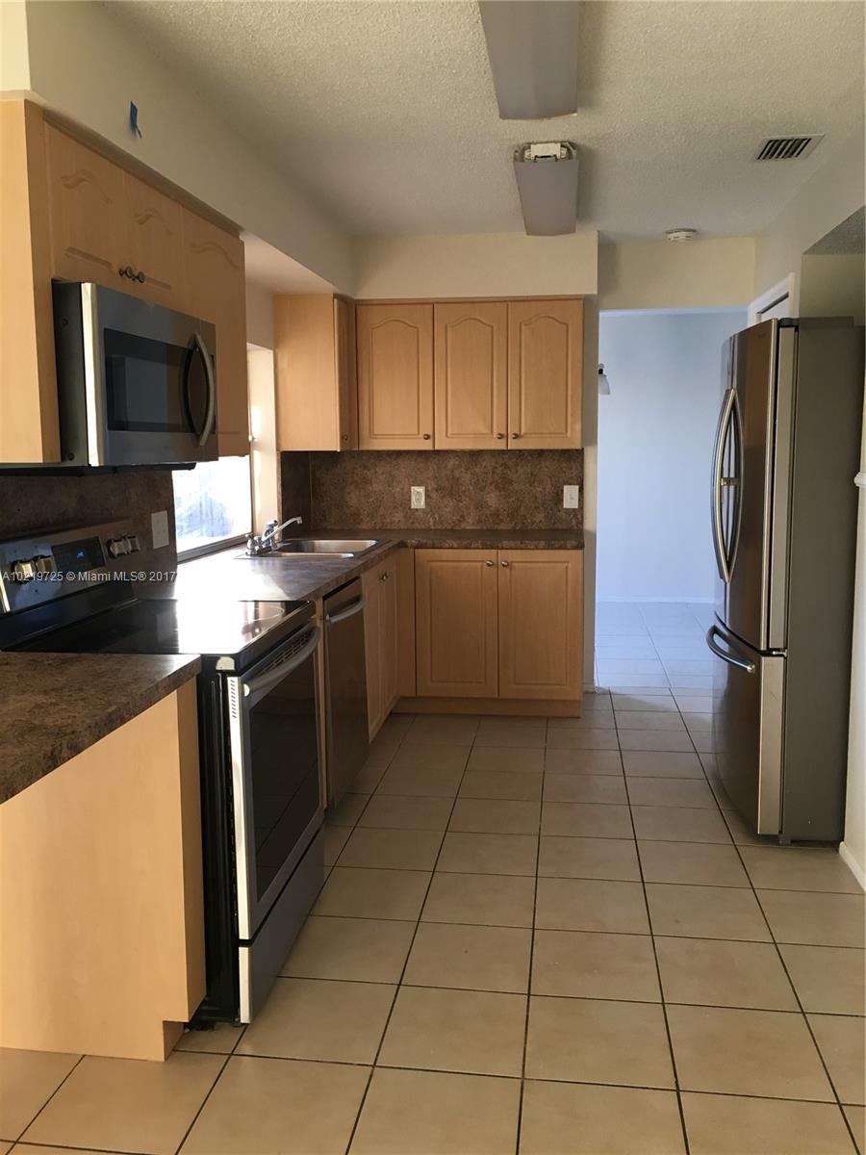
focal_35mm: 29
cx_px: 433
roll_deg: +0.1
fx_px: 967
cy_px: 578
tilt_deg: -7.0
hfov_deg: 48.2
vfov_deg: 61.7
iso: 40
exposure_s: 1/30
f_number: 2.2
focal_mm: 4.15
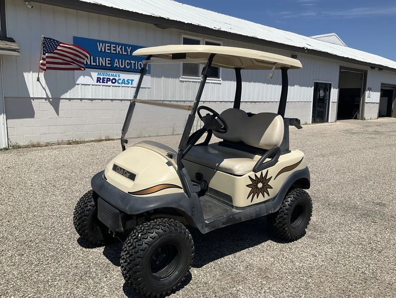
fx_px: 332
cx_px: 198
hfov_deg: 61.6
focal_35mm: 29
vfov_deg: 48.3
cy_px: 149
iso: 25
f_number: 1.8
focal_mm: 3
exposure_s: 1/3125
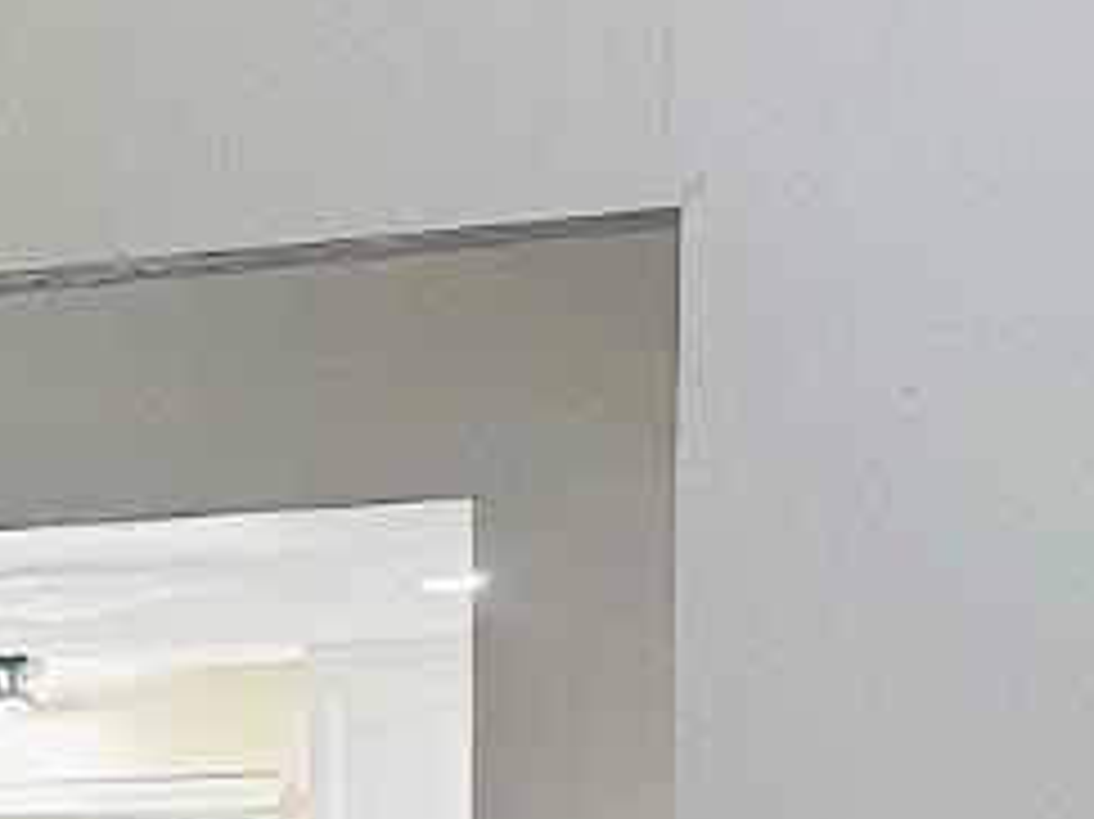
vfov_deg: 9.5
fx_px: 4675
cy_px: 1478
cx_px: -2215
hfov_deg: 9.9
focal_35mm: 148
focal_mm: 6.86
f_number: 1.8
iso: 160
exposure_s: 1/120
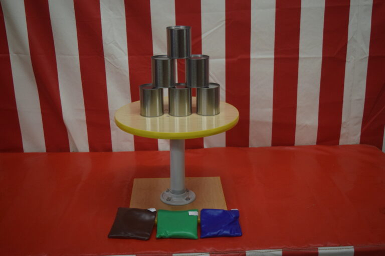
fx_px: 497
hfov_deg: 42.3
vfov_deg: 28.9
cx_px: 192
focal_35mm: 46
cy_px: 128
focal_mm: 31
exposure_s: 1/60
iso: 2000
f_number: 4.2
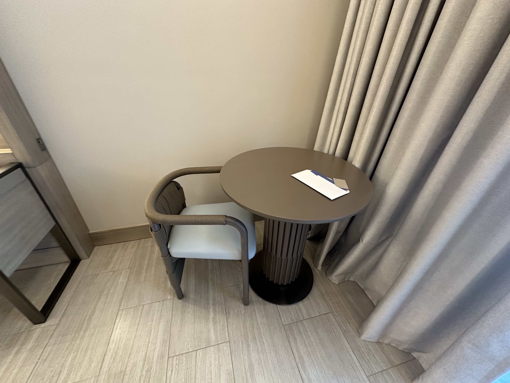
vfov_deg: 85.7
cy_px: 192
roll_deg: -1.9
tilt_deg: -31.1
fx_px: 206
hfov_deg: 102.1
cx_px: 255
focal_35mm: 14
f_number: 2.2
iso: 640
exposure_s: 1/60
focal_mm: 2.22
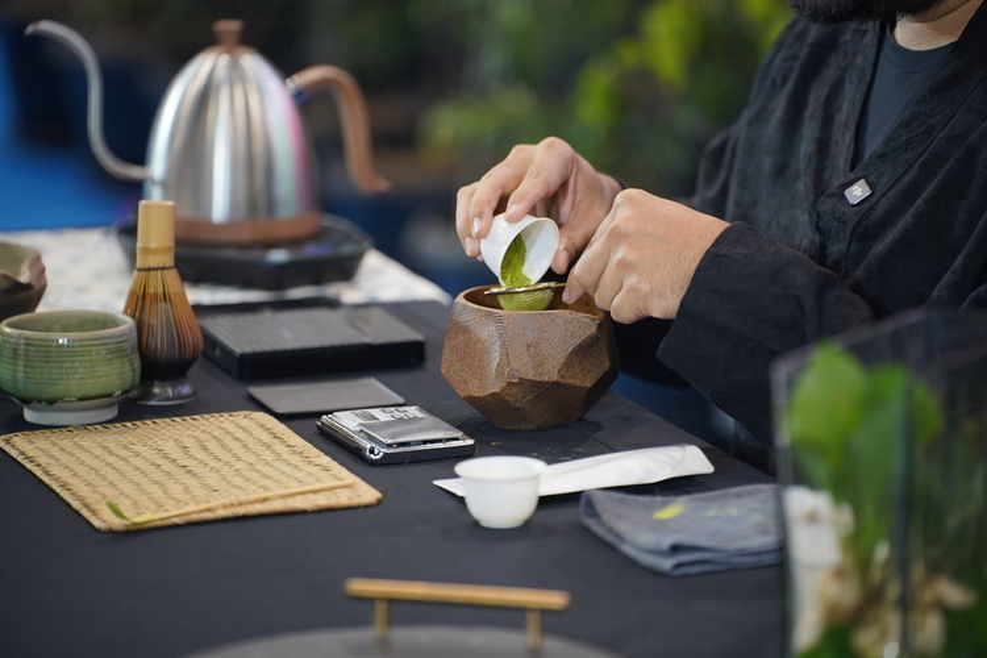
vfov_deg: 7.6
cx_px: 494
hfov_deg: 11.4
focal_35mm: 180
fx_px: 4935
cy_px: 329
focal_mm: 180
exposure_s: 1/160
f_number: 2.8
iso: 1600
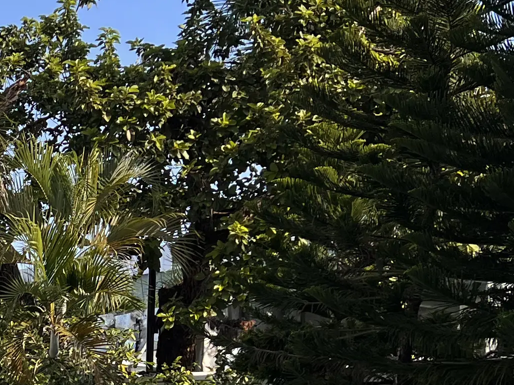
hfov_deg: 17.4
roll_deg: -0.5
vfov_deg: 14.2
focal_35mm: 102
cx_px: -244
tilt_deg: +2.6
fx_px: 1515
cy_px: 431
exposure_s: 1/2208
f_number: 1.5
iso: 50
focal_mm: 5.7
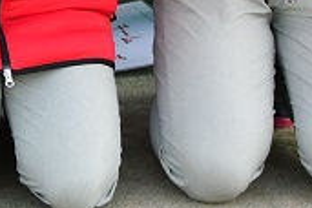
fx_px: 1976
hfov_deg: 8.9
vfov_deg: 5.7
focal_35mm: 228
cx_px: -82
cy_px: -372
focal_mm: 26
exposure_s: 1/320
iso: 1000
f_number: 9
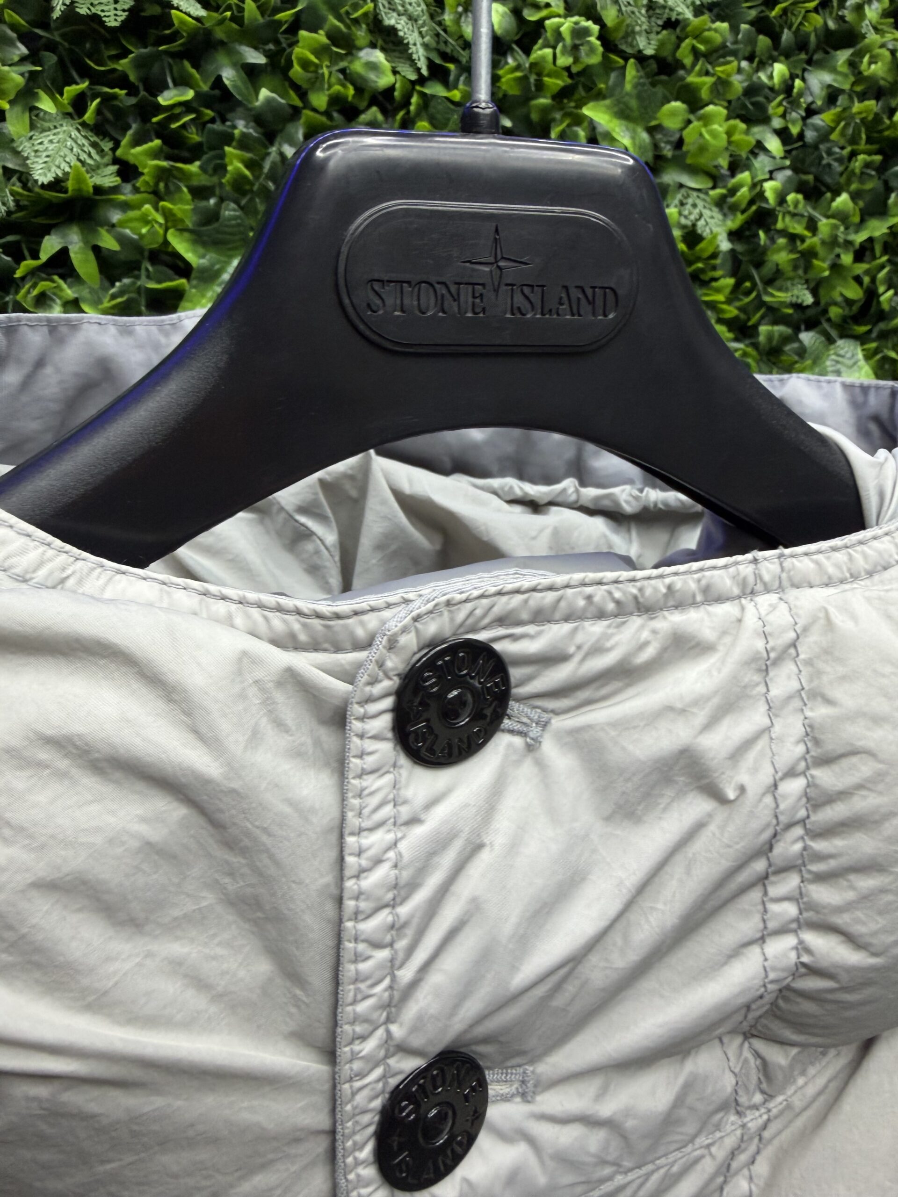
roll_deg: +1.0
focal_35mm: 24
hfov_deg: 56.8
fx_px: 830
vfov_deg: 71.6
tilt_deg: -6.2
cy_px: 598
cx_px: 449
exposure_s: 1/84
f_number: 2.2
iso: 100
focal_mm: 2.22
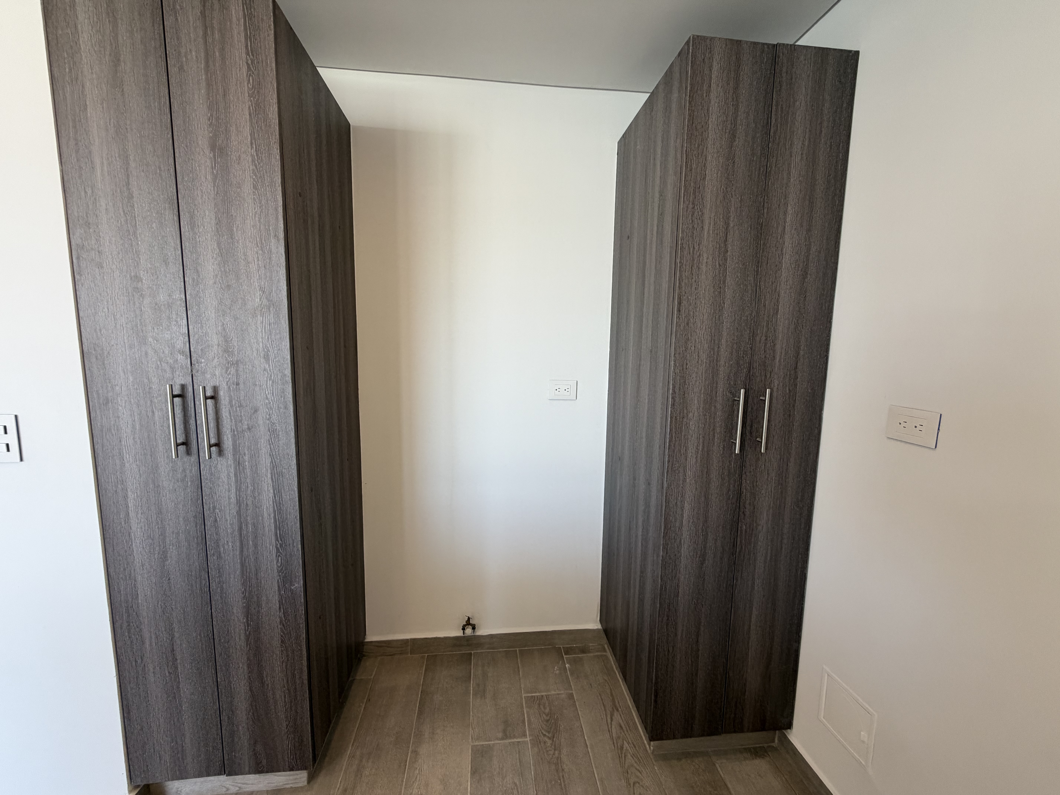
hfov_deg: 102.1
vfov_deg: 85.7
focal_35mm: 14
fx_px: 429
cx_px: 530
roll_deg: -1.2
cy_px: 398
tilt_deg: -6.1
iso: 160
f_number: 2.2
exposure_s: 1/120
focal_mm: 2.22
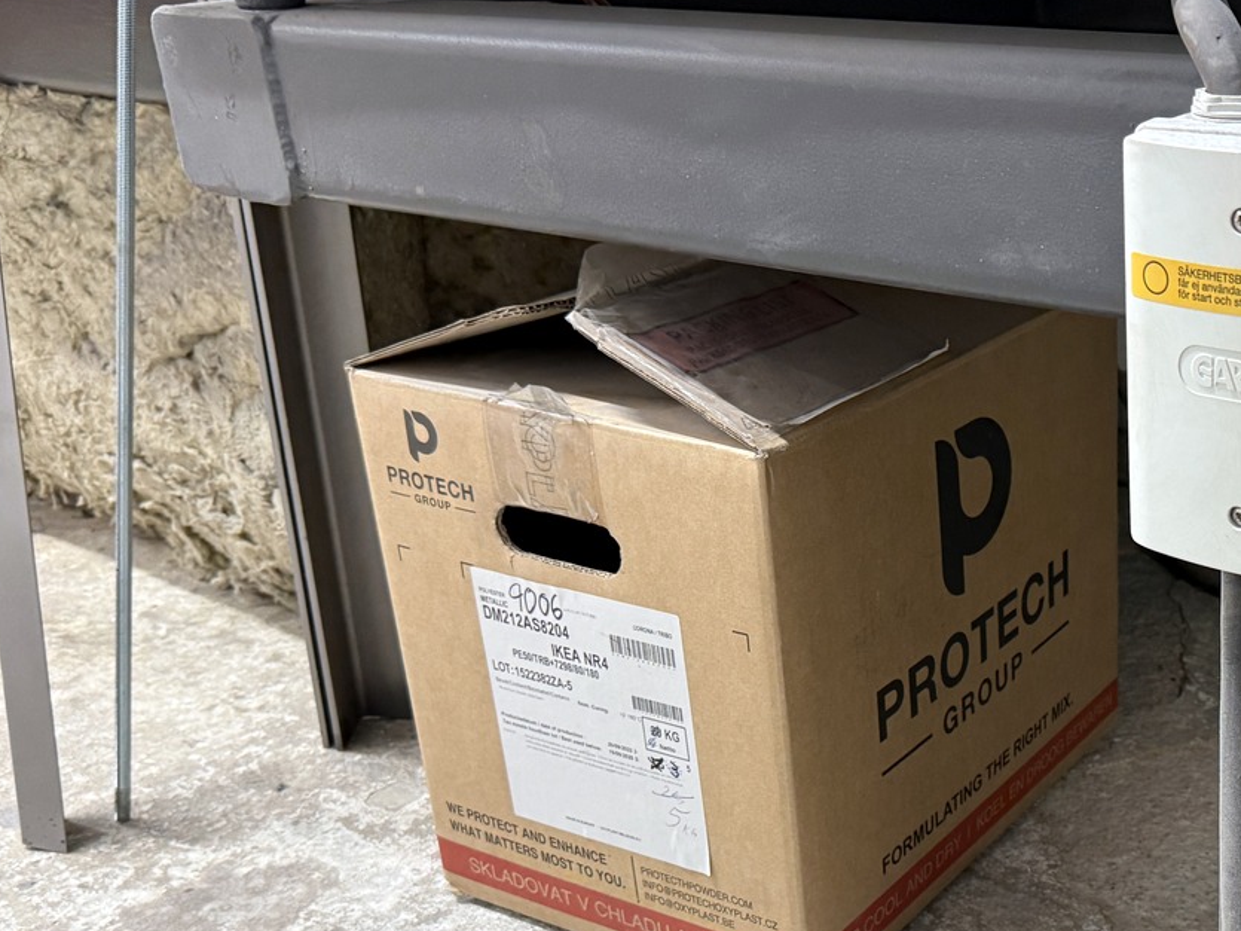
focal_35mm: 46
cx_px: 1070
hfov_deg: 38.9
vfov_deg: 31.3
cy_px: 608
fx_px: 1649
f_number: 1.78
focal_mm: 6.76
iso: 250
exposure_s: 1/50
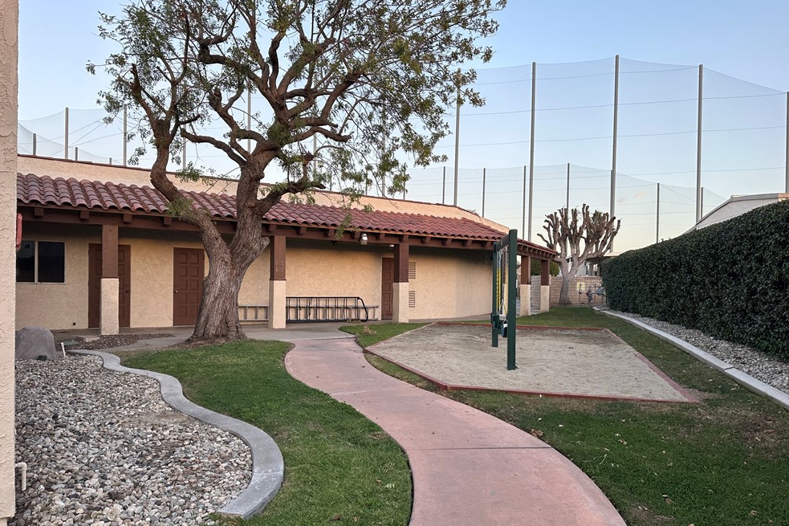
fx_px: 570
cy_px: 288
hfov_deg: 69.4
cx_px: 393
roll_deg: -0.2
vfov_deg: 49.5
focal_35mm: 26
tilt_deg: -0.1
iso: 80
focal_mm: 6.86
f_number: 1.78
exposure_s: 1/362
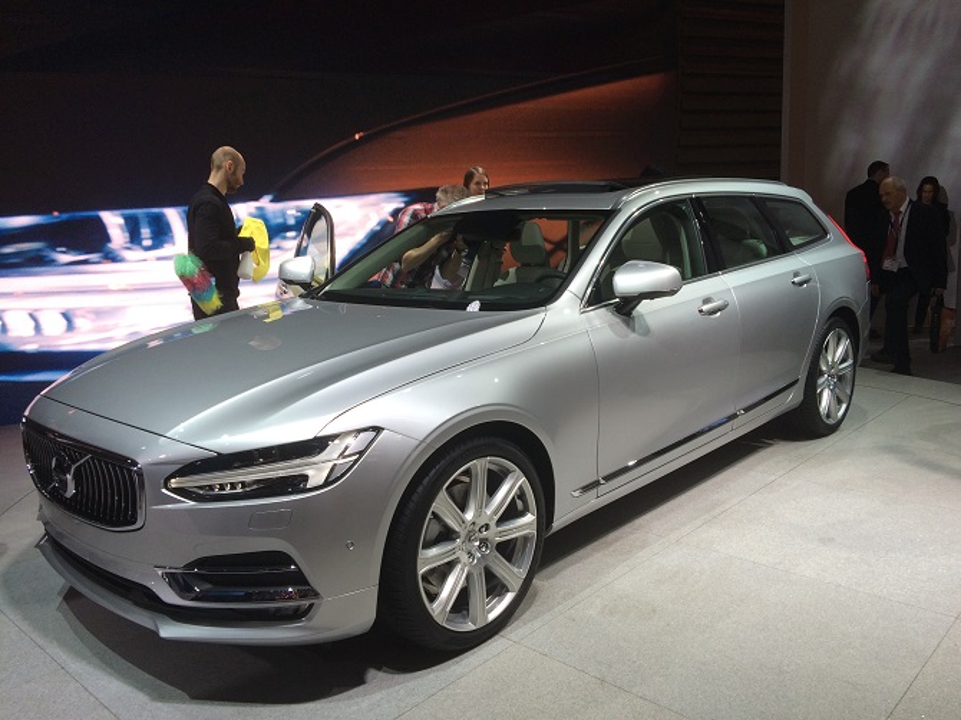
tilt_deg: -10.8
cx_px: 480
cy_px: 360
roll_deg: +3.9
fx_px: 805
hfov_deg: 61.7
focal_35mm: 29
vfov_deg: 48.2
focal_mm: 4.15
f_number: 2.2
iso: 32
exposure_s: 1/100
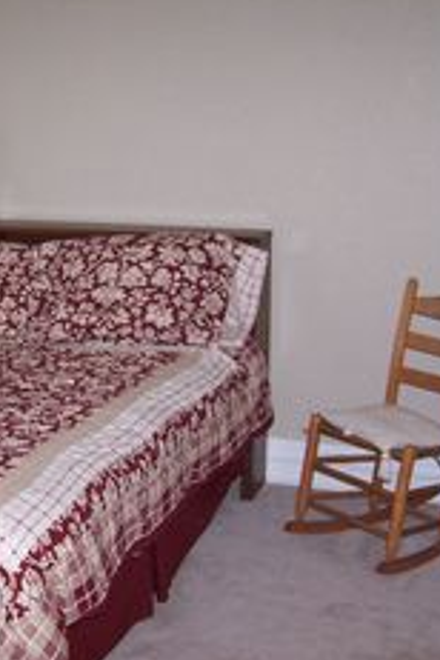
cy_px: 334
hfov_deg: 21.1
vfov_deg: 31.9
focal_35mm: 63
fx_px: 1155
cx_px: 43
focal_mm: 6.3
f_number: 2.8
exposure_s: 1/60
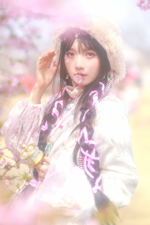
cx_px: 75
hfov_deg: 16.3
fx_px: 525
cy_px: 112
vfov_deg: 24.2
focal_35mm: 84
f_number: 1.8
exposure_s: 1/2000
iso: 100
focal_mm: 85
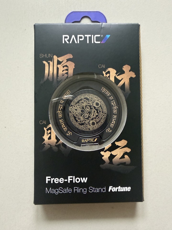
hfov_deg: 56.8
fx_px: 159
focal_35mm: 24
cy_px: 115
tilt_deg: -87.2
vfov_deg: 71.6
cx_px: 86
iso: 640
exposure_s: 1/60
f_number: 2.2
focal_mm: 2.22
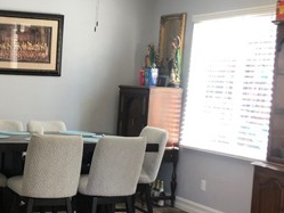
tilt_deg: -7.6
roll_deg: -2.1
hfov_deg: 26.3
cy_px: 148
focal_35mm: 72
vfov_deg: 20.4
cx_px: 41
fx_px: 591
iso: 40
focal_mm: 4
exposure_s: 1/24
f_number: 1.8
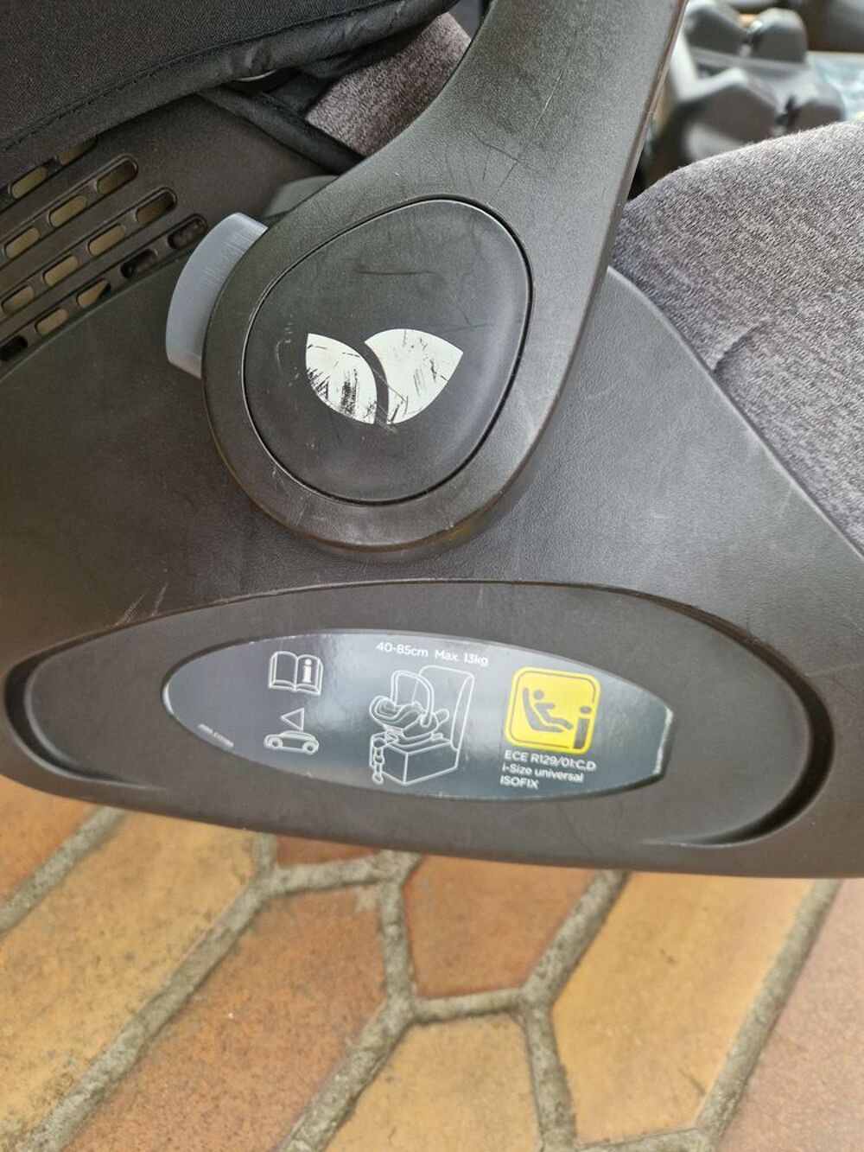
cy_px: 576
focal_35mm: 23
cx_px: 432
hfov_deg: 58.9
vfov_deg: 73.9
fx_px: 765
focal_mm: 5.4
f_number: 1.8
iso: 125
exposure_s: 1/180
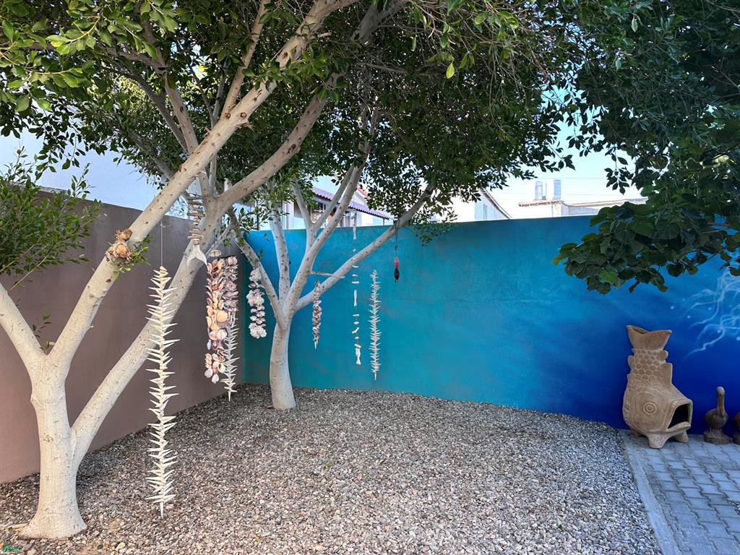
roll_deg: -0.3
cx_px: 370
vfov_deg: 56.8
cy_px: 278
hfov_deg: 71.6
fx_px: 513
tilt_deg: +0.2
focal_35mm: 24
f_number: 1.78
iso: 80
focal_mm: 6.86
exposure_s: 1/202
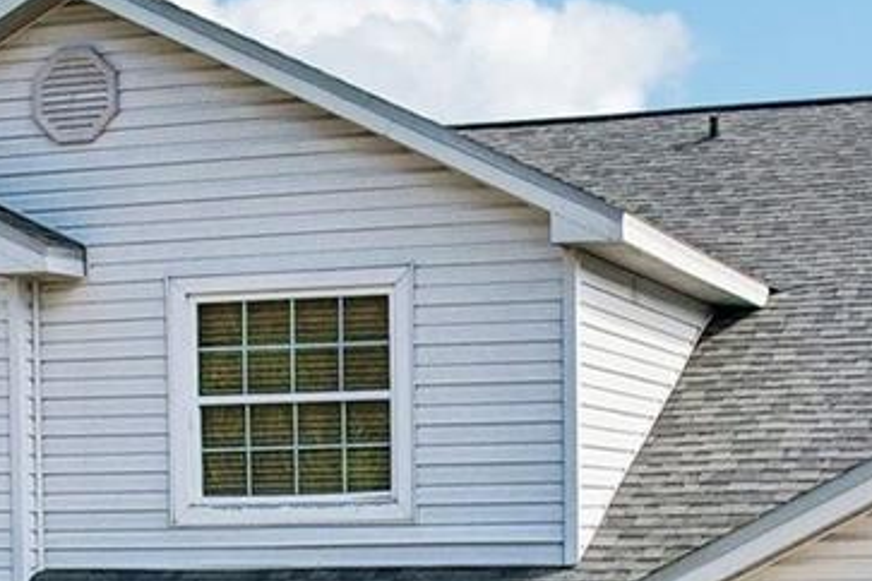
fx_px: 2349
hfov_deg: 21.0
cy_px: 691
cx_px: 432
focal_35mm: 97
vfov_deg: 13.7
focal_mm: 8.4
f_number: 2.8
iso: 150
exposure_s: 1/2500
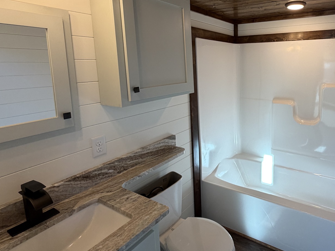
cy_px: 90
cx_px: 240
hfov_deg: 72.5
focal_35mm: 22
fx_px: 213
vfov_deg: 60.1
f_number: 2.2
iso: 100
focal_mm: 2.22
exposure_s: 1/120
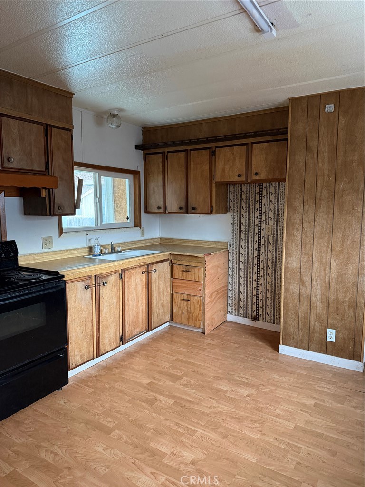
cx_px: 182
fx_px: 337
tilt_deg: -5.9
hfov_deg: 56.8
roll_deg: +0.6
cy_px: 244
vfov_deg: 71.6
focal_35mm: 24
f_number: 1.78
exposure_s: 1/40
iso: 640
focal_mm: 6.76
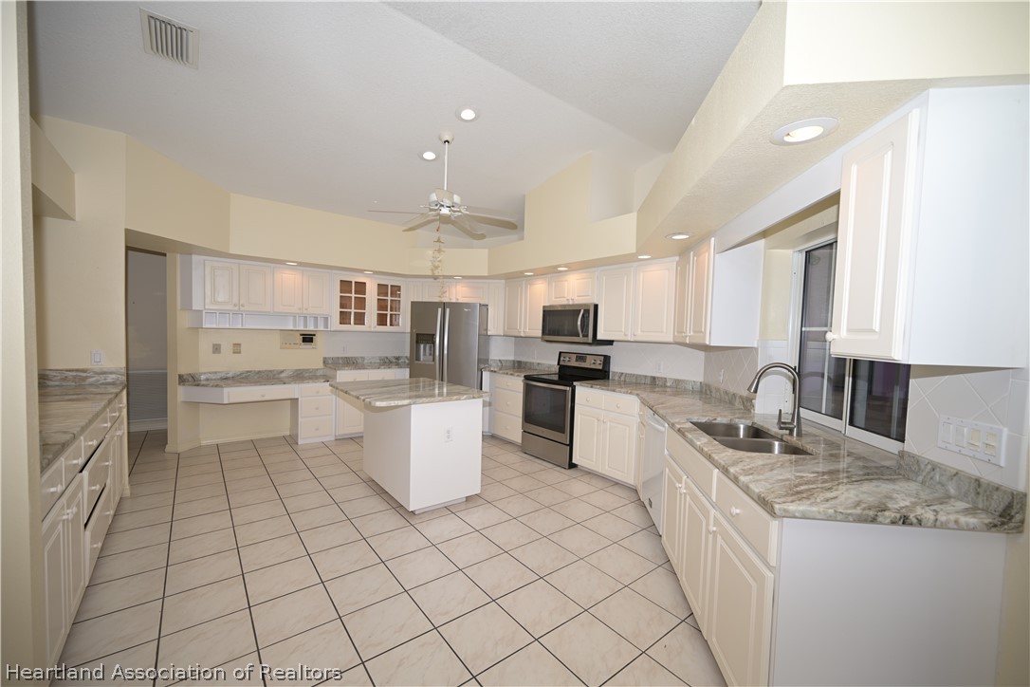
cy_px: 344
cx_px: 515
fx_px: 401
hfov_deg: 104.3
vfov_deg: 81.2
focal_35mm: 14
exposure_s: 1/60
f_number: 4
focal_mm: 14
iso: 64
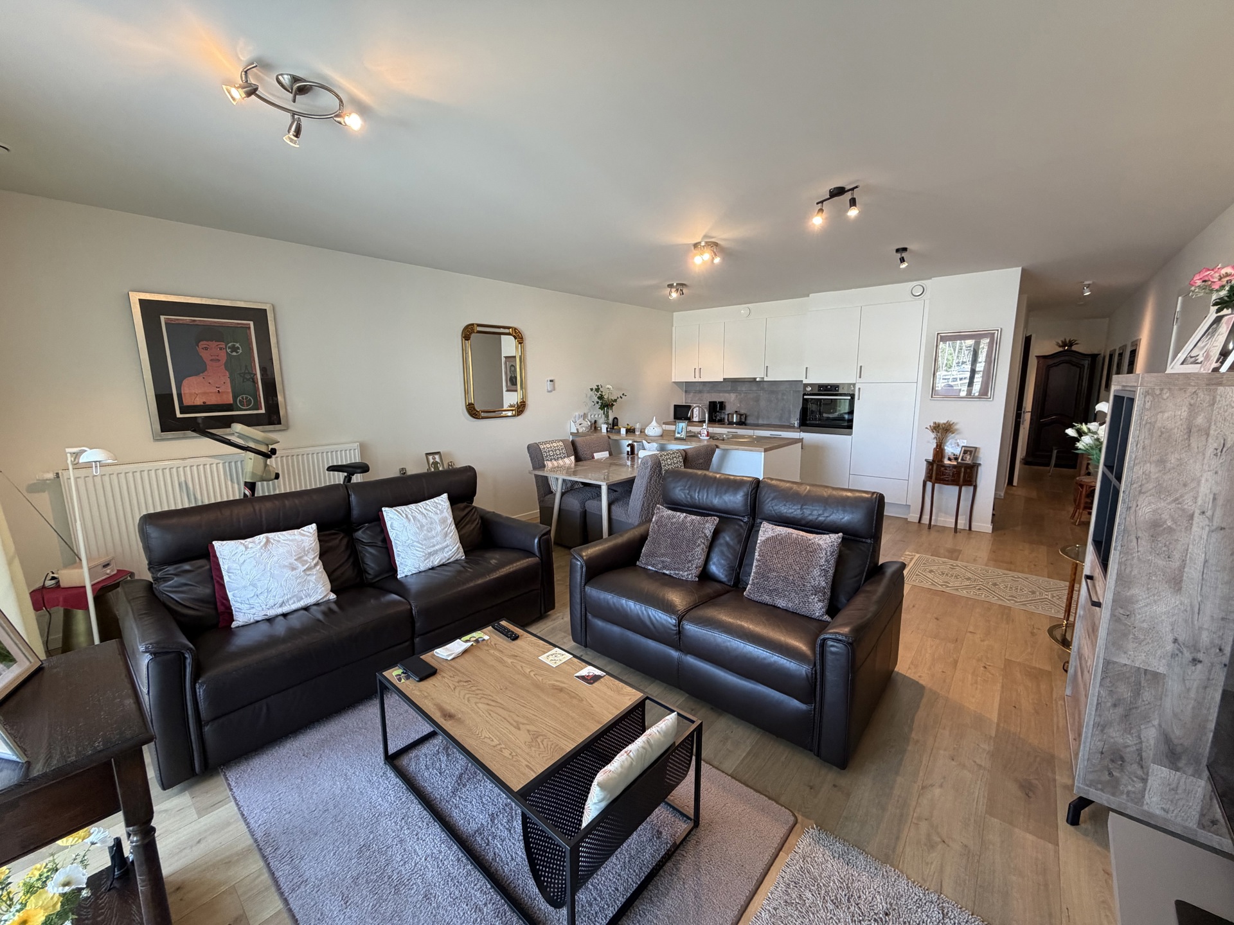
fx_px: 499
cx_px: 617
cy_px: 462
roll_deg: +1.1
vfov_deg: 85.7
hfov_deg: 102.1
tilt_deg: -8.5
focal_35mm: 14
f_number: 2.2
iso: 250
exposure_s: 1/100
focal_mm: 2.22
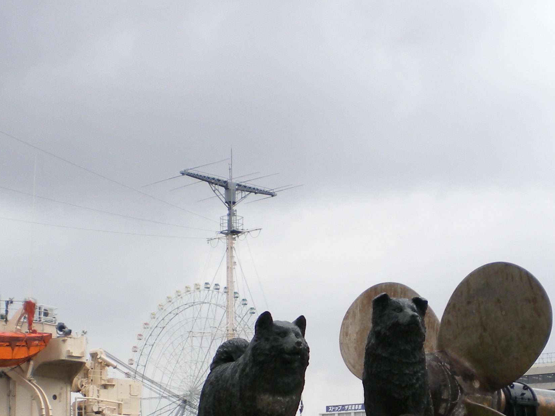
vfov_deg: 18.5
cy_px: 446
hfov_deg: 25.2
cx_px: 365
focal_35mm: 77
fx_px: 1235
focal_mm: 6.3
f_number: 4.6
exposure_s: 1/173
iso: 80
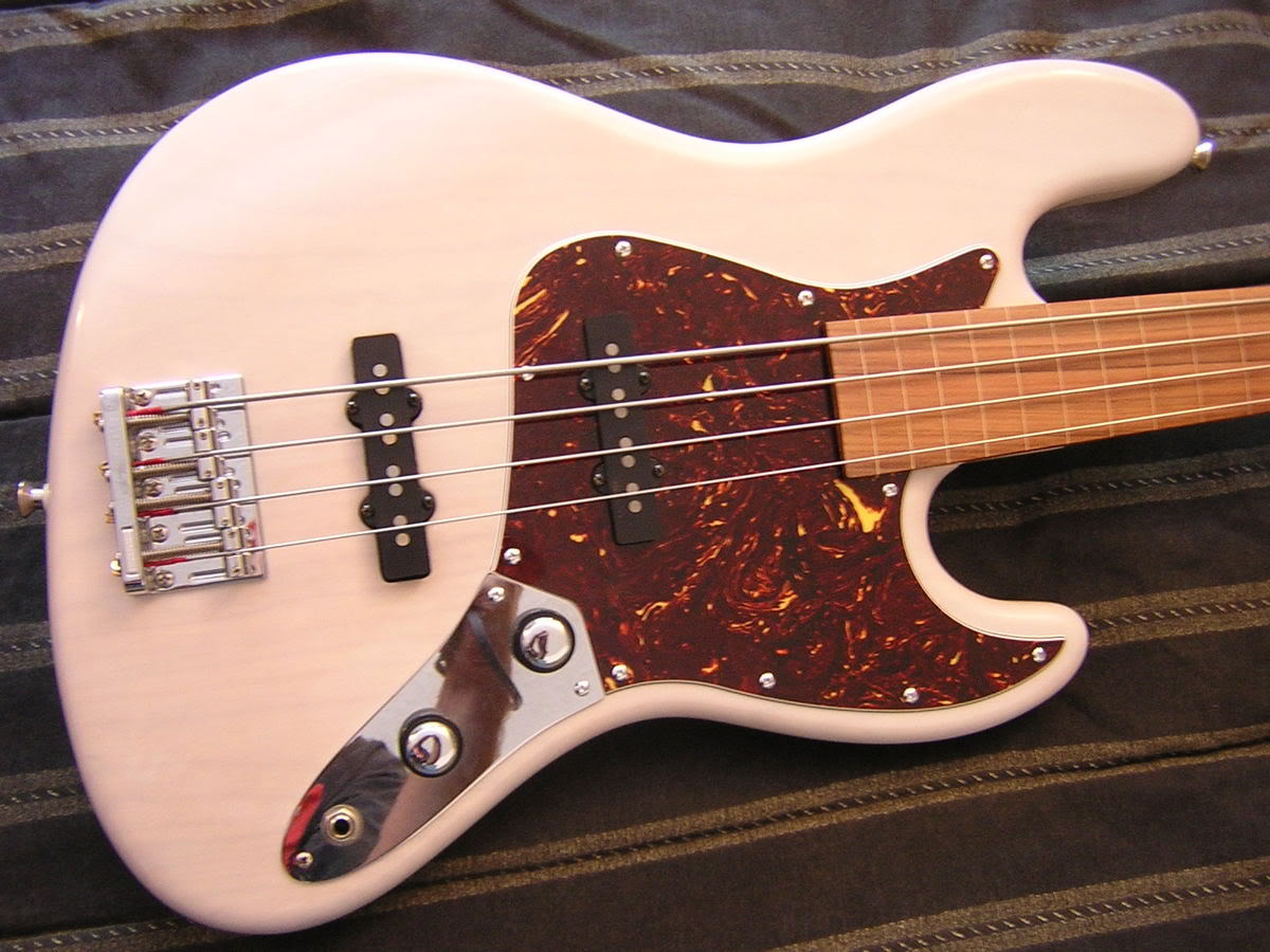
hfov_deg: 51.4
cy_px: 476
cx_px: 635
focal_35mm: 36
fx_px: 1321
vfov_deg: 39.7
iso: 288
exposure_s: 1/3.5
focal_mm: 4.7
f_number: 2.6
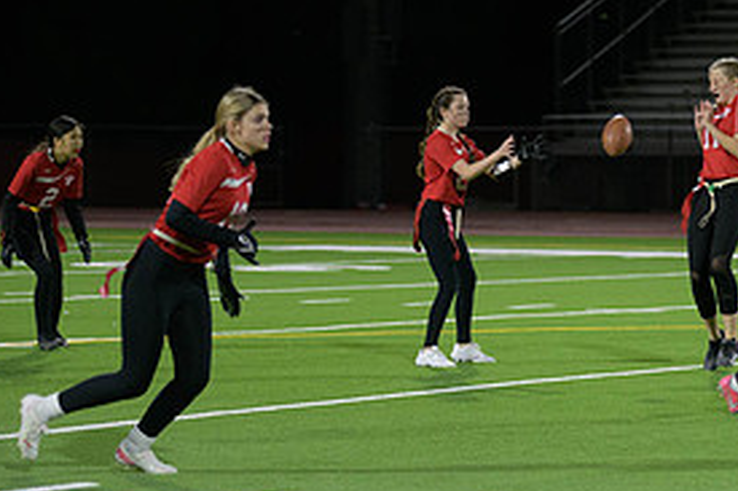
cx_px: 655
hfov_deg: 8.8
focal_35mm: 232
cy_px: 296
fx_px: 4753
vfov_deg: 5.9
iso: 2500
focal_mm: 110
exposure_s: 1/640
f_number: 2.8
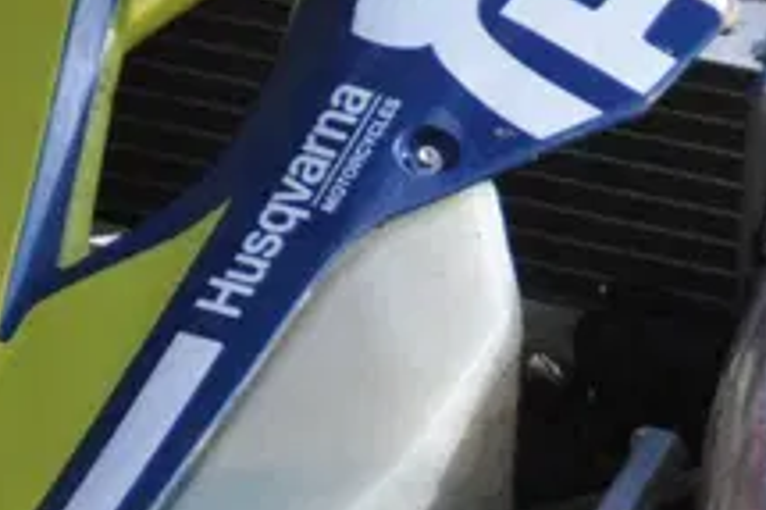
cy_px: 448
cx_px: -795
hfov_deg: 2.3
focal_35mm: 879
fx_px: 18684
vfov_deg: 1.6
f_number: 5.3
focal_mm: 105
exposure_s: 1/3200
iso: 800
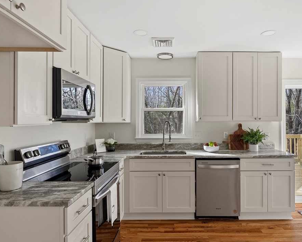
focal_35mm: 23
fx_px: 206
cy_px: 121
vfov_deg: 60.9
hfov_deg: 72.3
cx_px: 169
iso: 800
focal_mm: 20
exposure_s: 1/25
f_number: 8
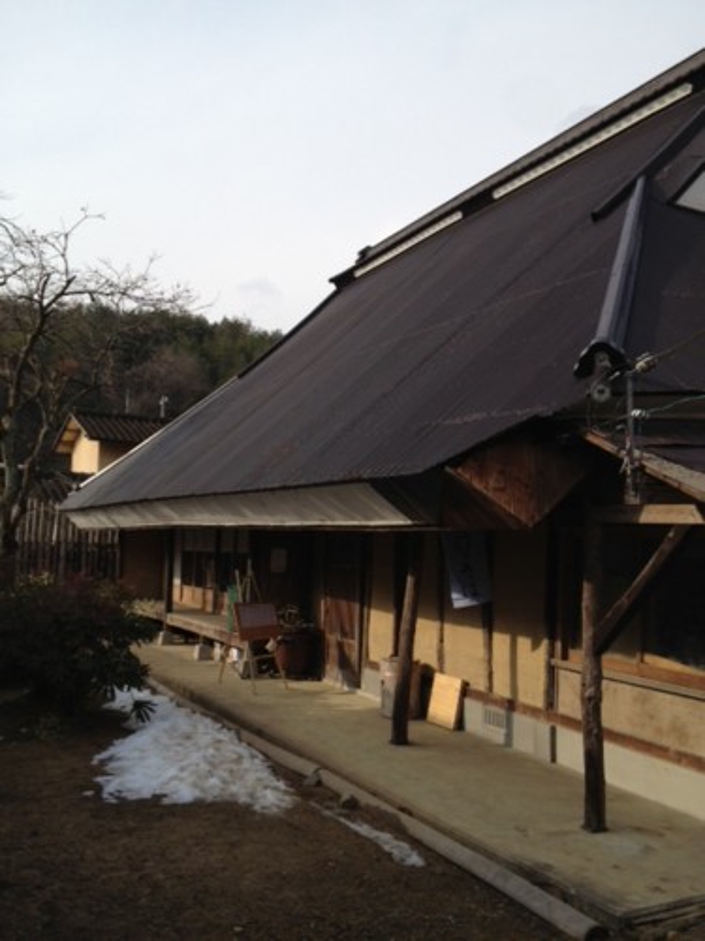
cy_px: 470
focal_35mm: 35
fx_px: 950
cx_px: 352
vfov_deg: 52.6
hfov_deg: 40.7
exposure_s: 1/1200
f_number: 2.4
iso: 50
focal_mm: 4.28
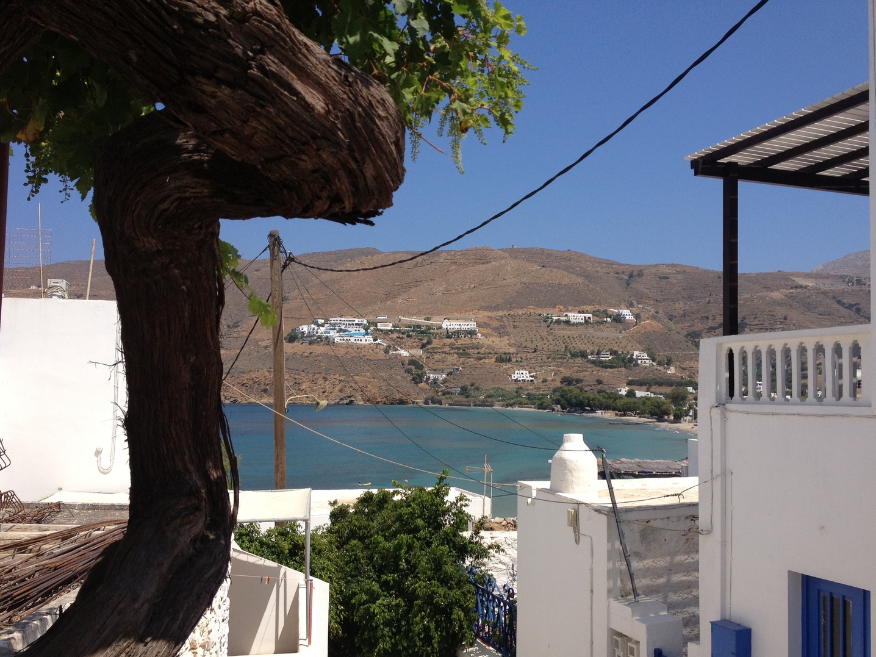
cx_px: 473
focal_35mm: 39
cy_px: 358
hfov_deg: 47.8
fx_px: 987
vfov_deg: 36.8
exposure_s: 1/2123
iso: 50
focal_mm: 4.28
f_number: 2.4
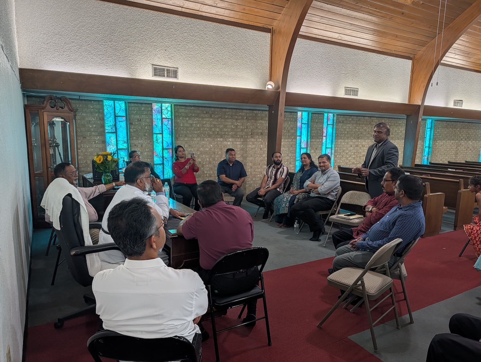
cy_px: 181
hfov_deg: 71.5
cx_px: 240
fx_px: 334
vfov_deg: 56.9
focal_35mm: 24
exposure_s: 1/162
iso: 17
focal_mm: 6.9
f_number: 1.68
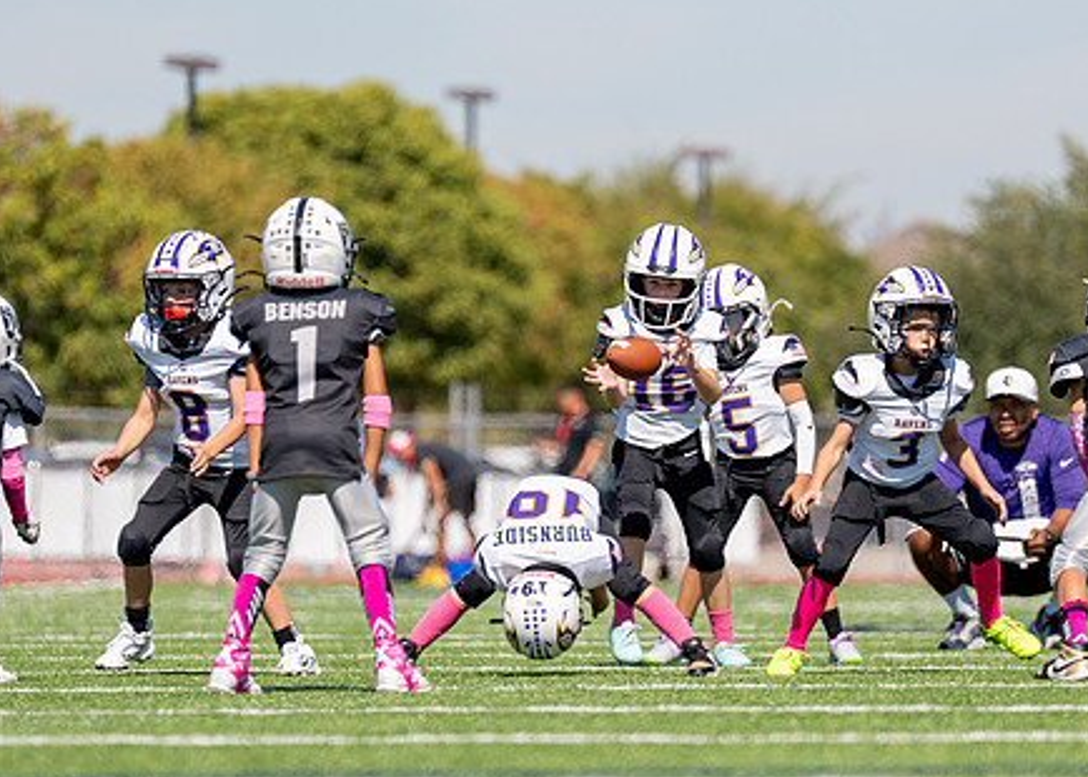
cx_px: 618
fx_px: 12947
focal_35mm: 419
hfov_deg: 4.8
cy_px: 409
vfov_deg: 3.4
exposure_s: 1/5000
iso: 200
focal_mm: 200
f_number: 2.8
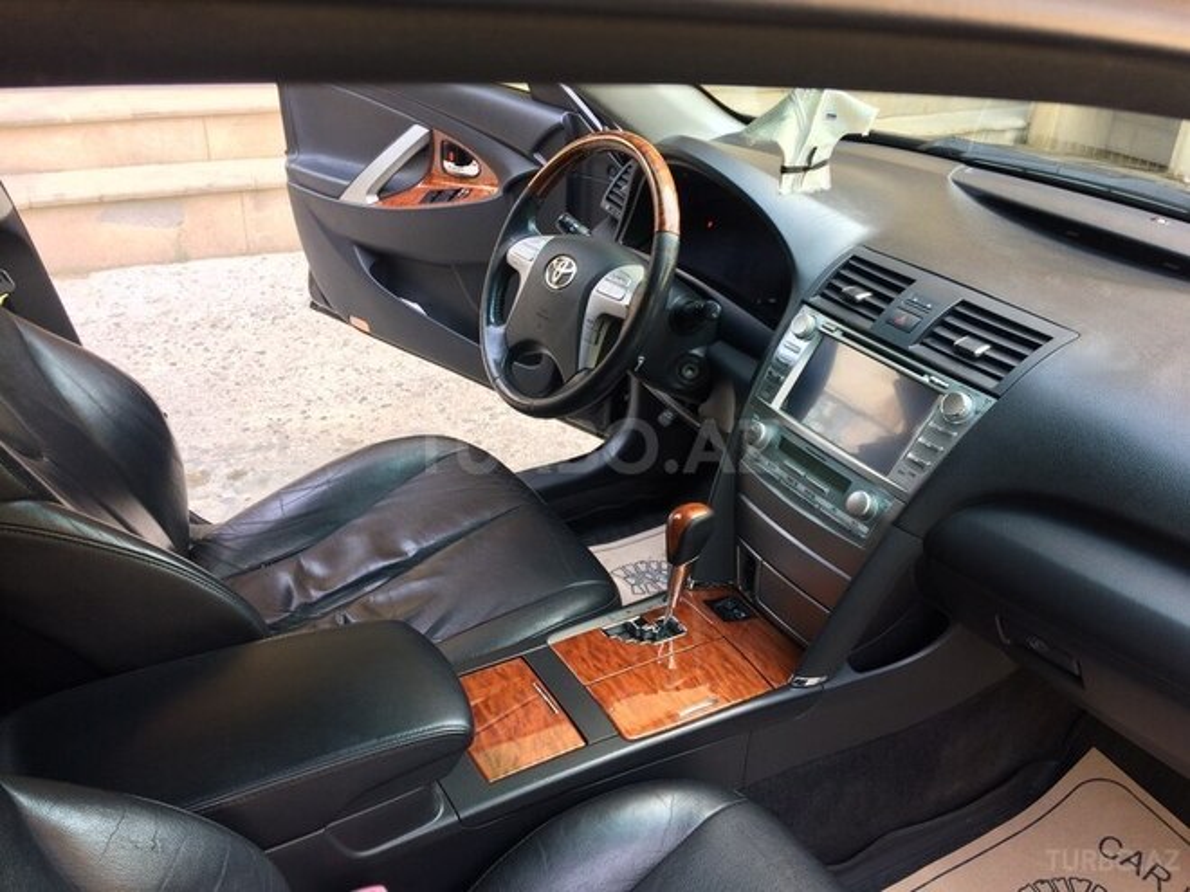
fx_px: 997
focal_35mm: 29
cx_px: 595
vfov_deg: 48.2
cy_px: 446
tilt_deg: -29.2
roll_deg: -2.4
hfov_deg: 61.7
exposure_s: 1/50
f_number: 2.2
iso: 50
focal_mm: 4.15
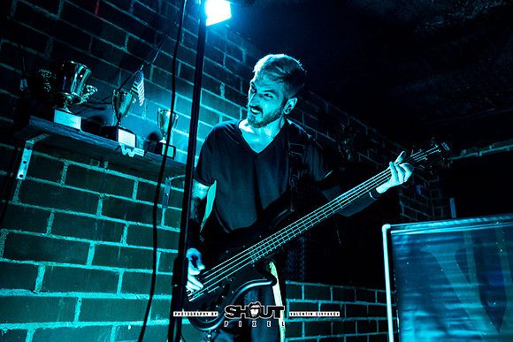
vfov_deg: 42.8
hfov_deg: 60.0
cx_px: 330
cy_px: 144
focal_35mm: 31
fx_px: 435
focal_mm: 23.1
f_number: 2.8
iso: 640
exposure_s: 1/200
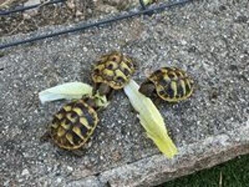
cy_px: 94
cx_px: 124
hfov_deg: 61.7
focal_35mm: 29
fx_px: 209
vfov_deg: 48.2
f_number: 1.8
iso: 25
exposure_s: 1/120
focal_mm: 3
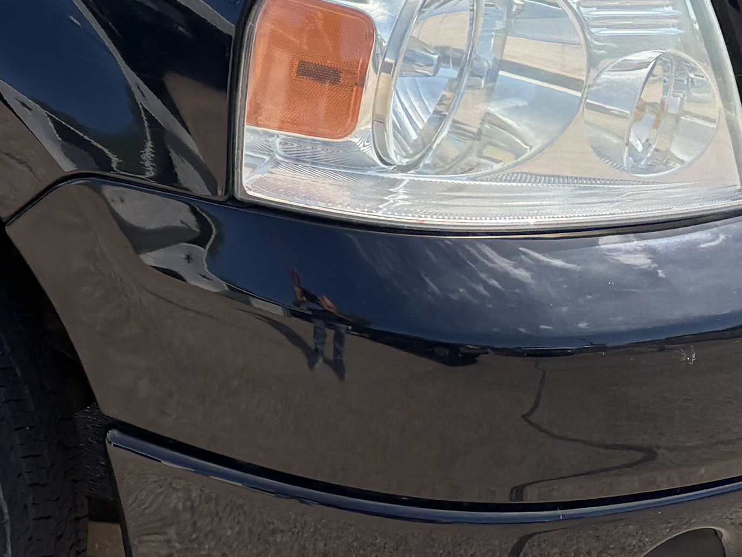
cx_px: -574
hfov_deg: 15.7
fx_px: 2315
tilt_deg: -13.9
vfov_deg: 13.3
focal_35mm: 108
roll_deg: -0.2
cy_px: -146
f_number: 1.6
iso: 50
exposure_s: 1/1667
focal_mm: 5.96
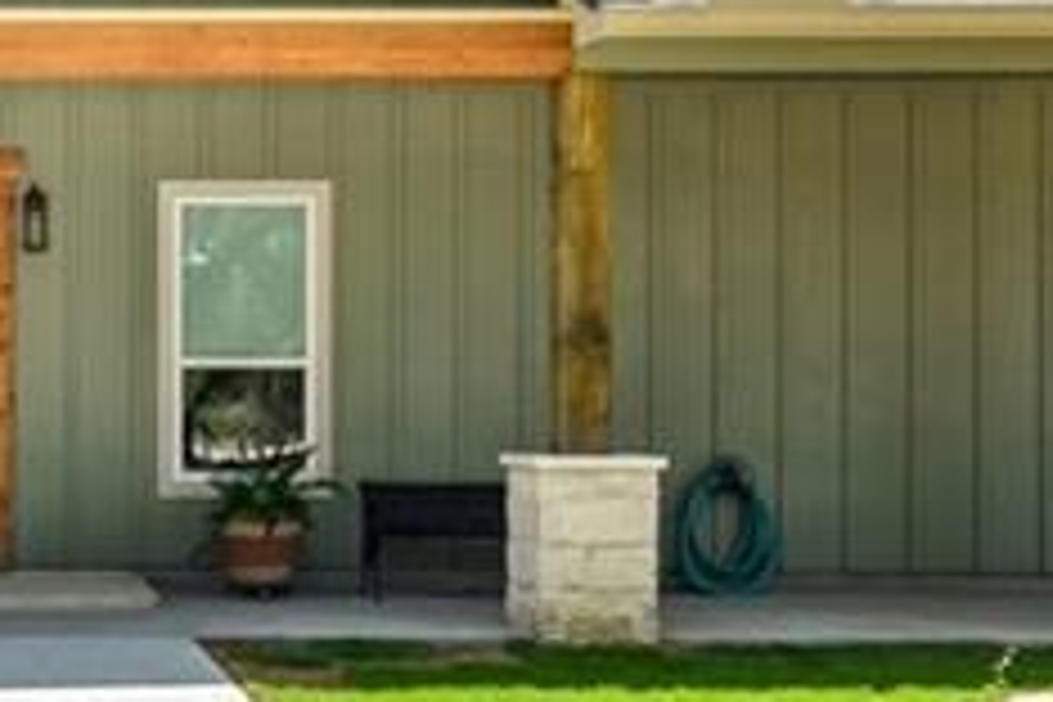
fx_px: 2047
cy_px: 340
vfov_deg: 19.5
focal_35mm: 70
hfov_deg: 26.3
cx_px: -148
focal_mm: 16
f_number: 8
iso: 100
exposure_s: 1/250
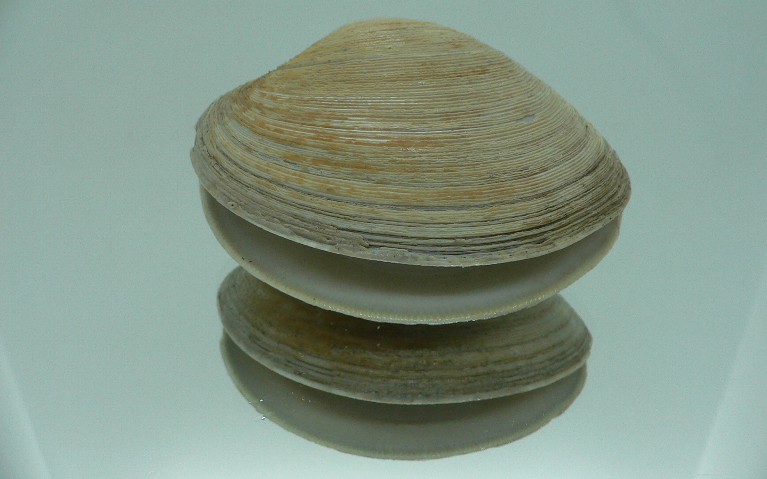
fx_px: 794
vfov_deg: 33.6
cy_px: 217
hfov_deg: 51.5
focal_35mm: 38
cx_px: 392
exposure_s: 1/60
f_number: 2.8
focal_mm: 4.6
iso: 80
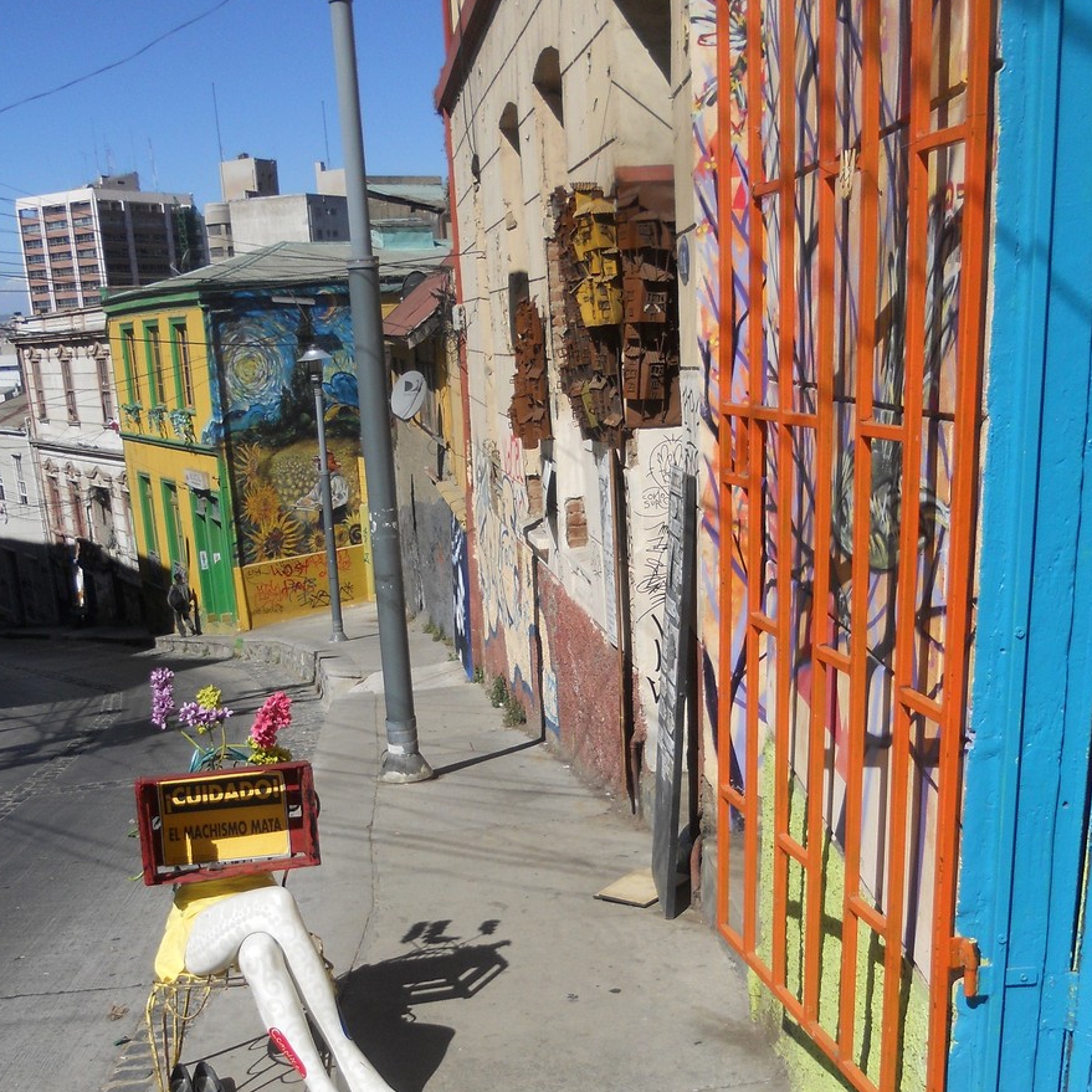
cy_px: 717
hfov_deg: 43.8
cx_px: 516
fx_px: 1356
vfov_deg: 43.3
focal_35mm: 38
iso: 80
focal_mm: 4.9
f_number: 3.2
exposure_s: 1/1500
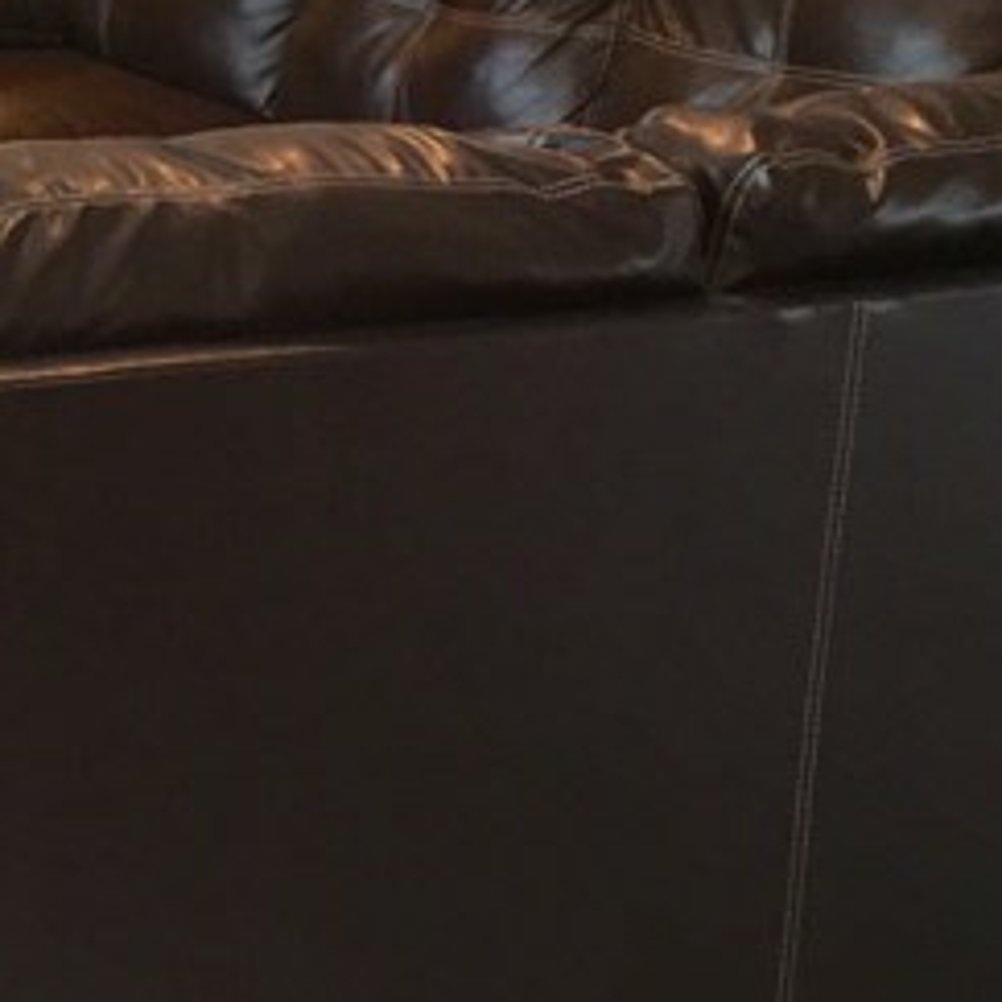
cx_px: -466
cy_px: -45
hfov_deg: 15.0
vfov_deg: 15.8
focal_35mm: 108
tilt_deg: -9.7
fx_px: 3537
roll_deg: -1.6
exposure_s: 1/30
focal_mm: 4.15
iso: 50
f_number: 2.2
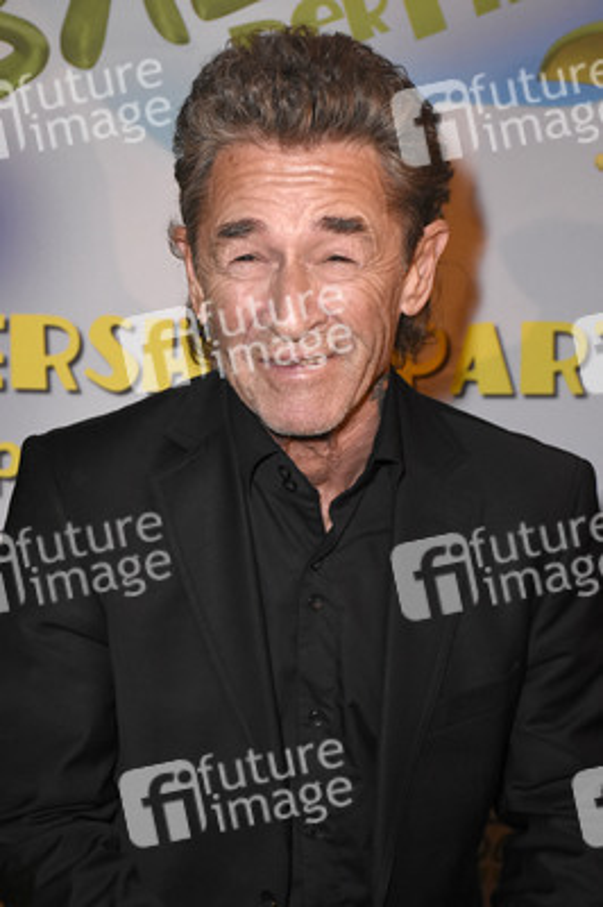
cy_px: 454
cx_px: 302
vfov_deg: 27.0
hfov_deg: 18.2
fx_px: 1887
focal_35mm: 75
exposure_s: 1/125
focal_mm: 50
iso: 3200
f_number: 5.6
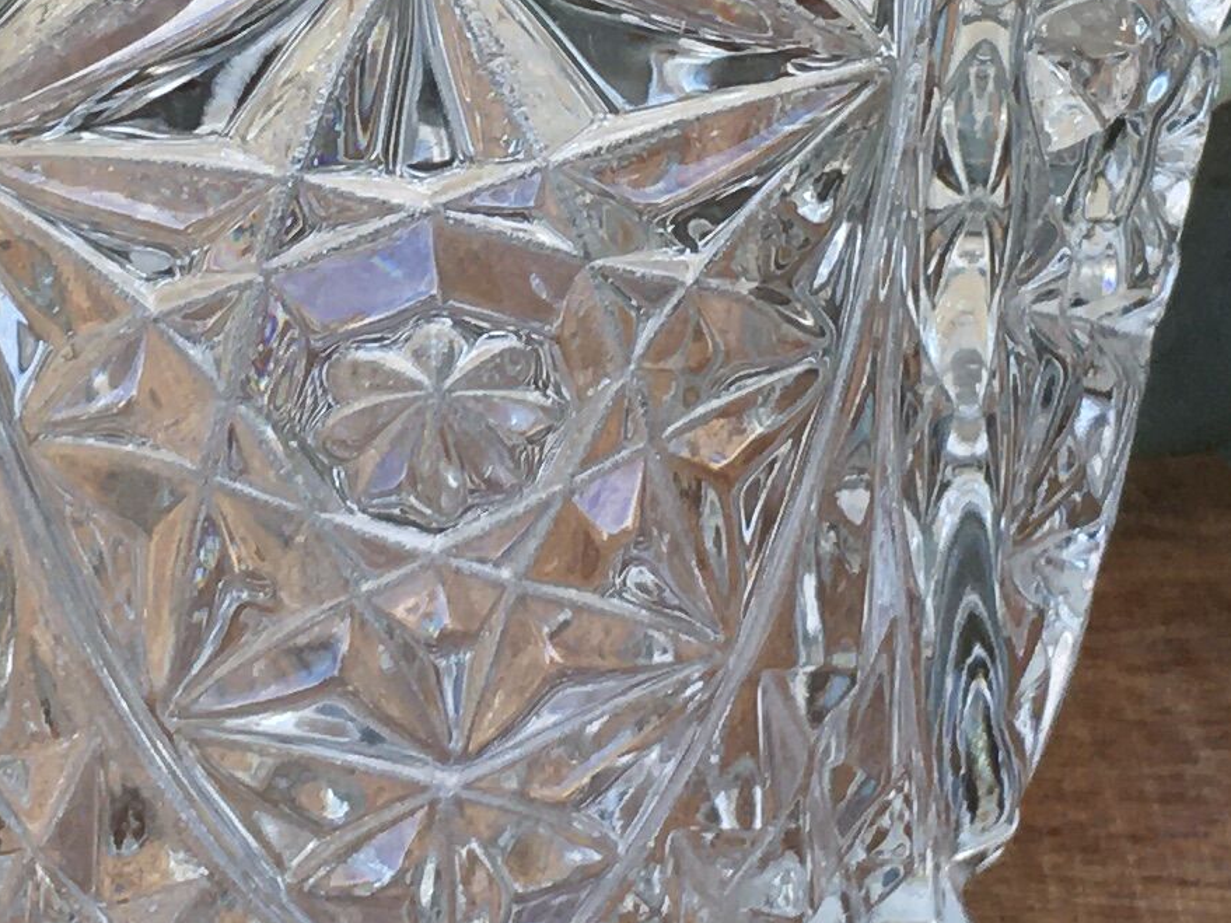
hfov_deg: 14.8
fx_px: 4729
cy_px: 15
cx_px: 646
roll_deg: -0.2
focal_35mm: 133
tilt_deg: -19.2
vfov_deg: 11.0
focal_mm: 4.15
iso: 32
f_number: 2.2
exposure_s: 1/100
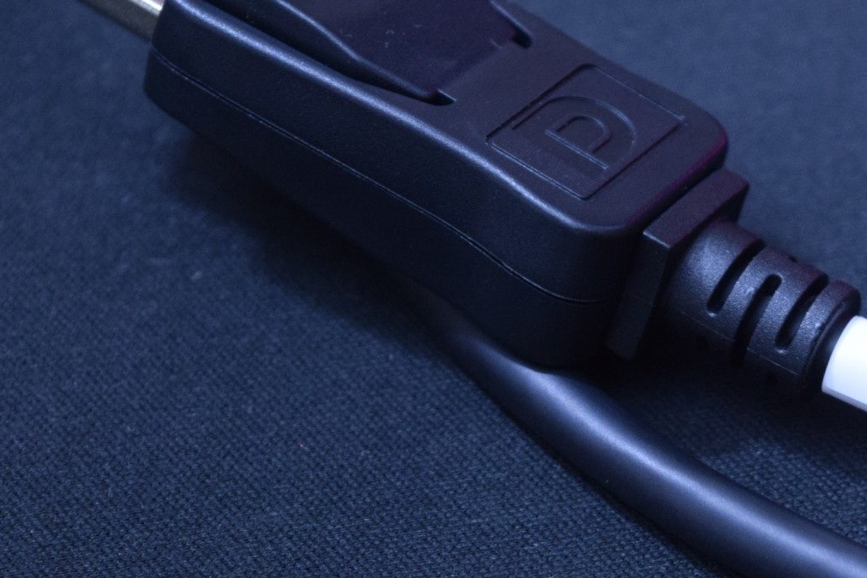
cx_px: 918
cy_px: 369
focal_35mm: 176
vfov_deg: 7.8
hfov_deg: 11.5
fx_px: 4241
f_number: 5.6
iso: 1600
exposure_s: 1/8
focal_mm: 55
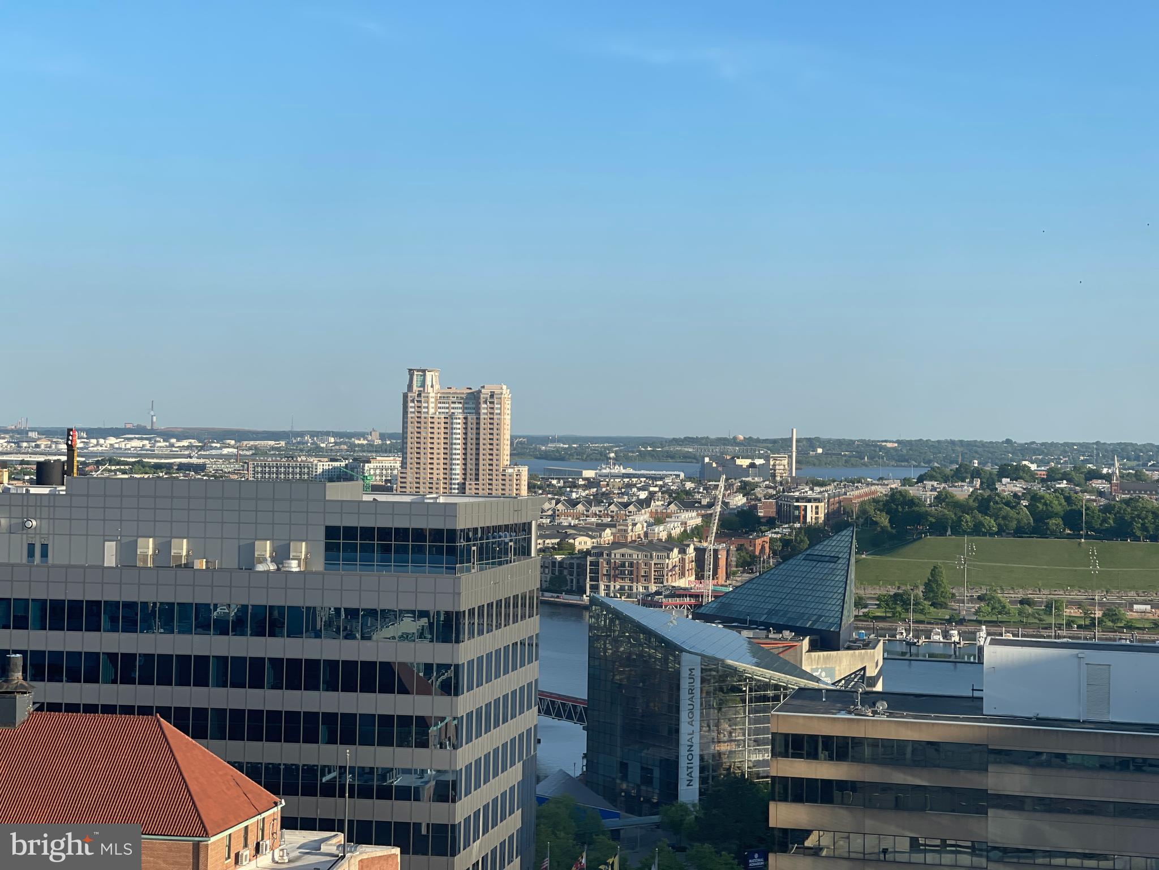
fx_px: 2143
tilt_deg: -0.2
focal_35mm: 64
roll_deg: -0.8
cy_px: 435
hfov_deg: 30.3
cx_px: 580
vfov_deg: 22.9
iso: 32
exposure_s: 1/1014
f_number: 2.2
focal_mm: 7.5
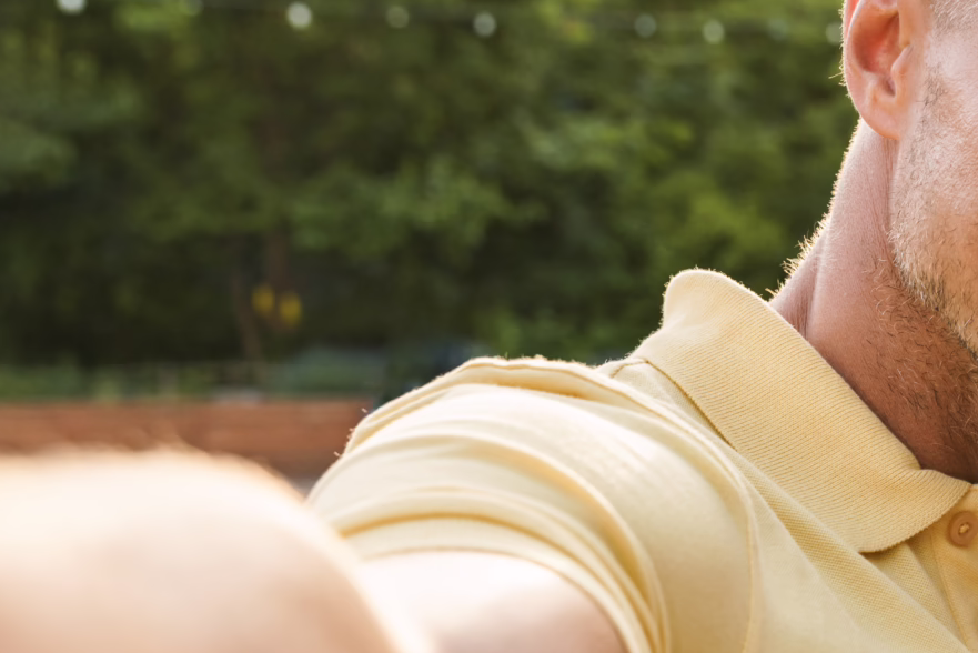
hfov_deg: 20.7
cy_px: 412
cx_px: 1128
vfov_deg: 14.7
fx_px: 2527
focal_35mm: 93
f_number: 5
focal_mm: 40
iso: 400
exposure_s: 1/200
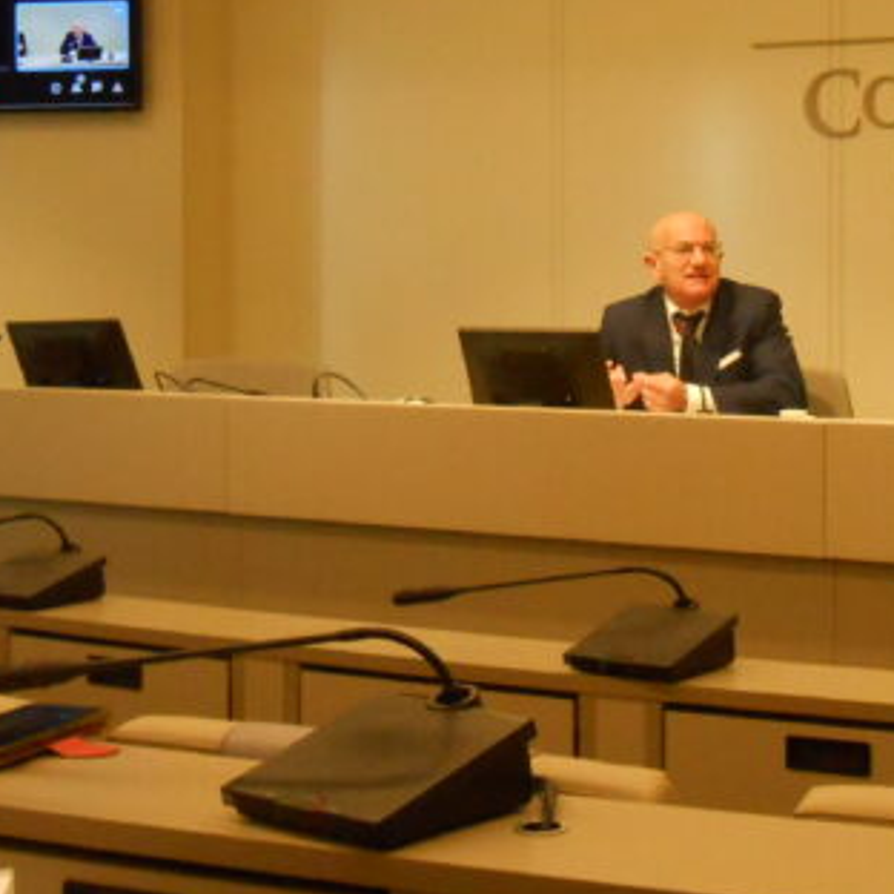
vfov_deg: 22.9
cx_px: 691
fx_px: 2191
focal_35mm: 75
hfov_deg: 22.8
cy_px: 278
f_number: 4.2
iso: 800
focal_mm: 6.8
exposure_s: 1/100
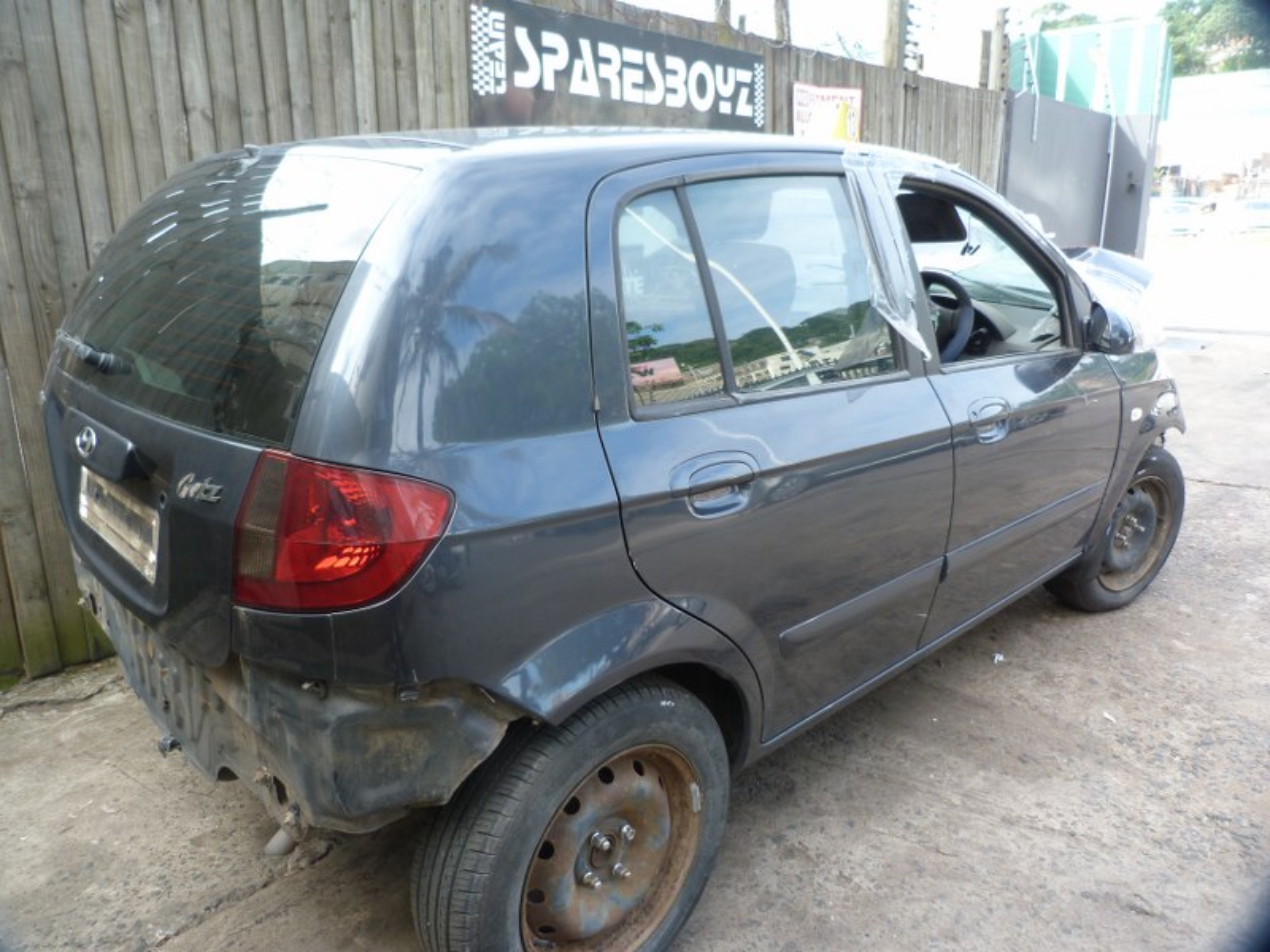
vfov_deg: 54.9
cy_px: 476
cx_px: 635
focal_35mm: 25
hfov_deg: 69.4
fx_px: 917
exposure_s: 1/80
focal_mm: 4.5
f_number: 2.8
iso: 80
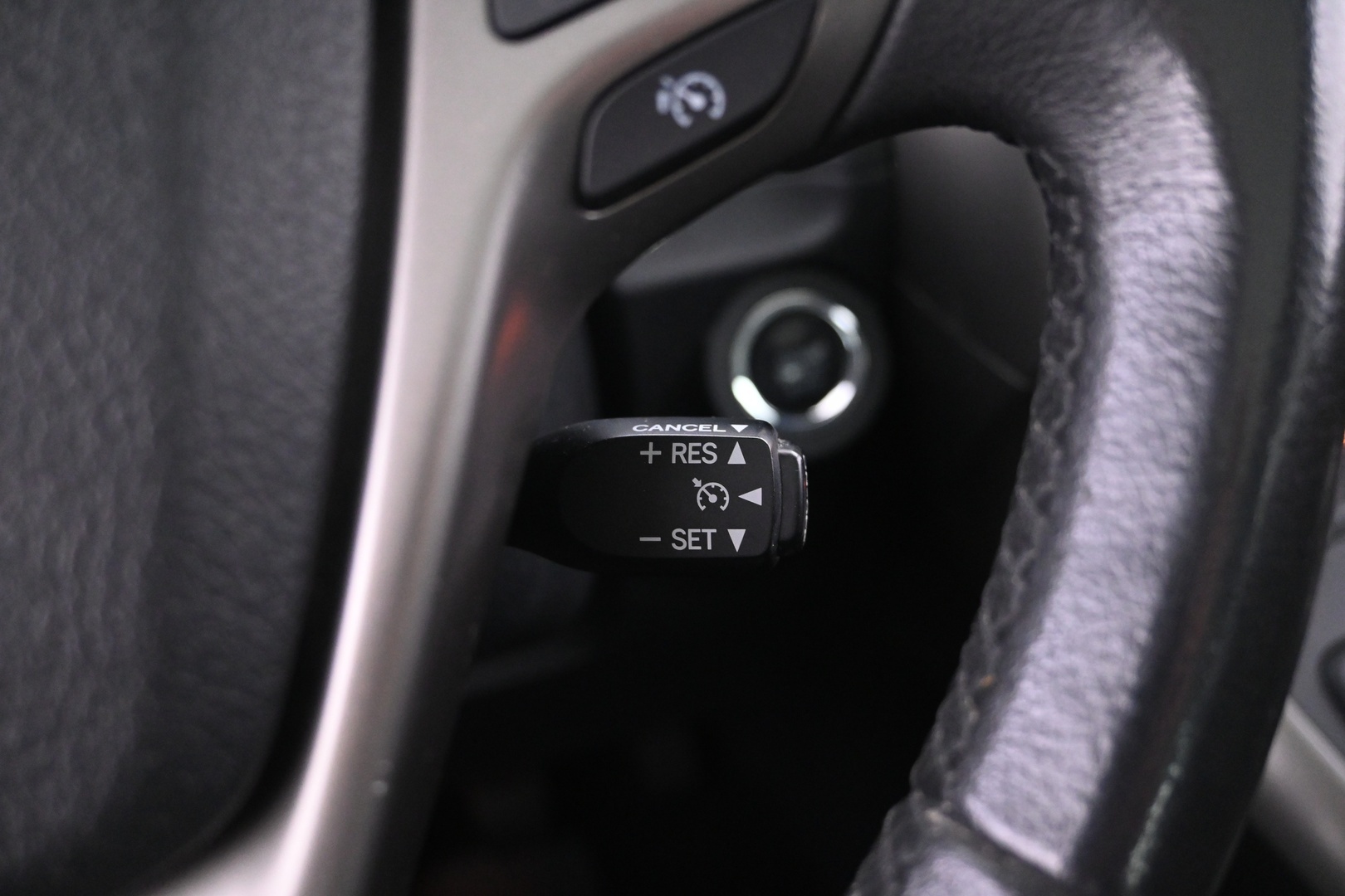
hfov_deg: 60.7
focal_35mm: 31
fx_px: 1149
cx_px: 672
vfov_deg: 42.6
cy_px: 448
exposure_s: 1/10
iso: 3200
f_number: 3.8
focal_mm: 20.5
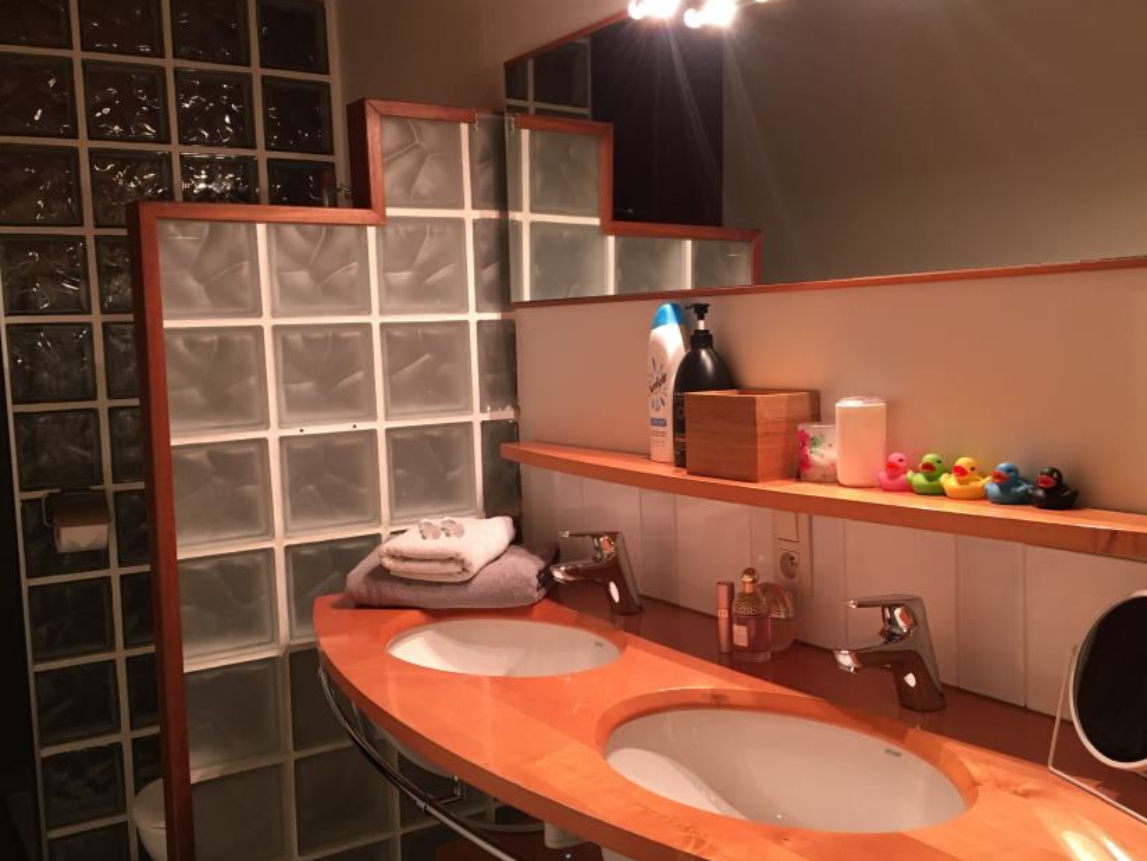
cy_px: 441
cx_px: 646
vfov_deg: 39.7
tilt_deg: -7.3
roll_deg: +1.0
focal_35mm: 36
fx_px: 1193
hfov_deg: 51.2
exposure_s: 1/33
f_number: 2.2
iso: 160
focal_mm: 4.15
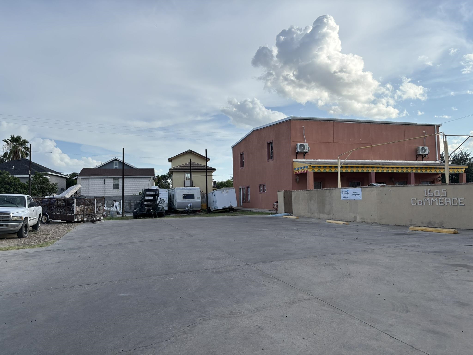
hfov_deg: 67.3
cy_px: 178
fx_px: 355
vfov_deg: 53.1
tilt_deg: +3.7
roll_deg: +2.1
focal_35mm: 26
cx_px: 236
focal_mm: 5.96
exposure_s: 1/3205
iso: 50
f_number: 1.6
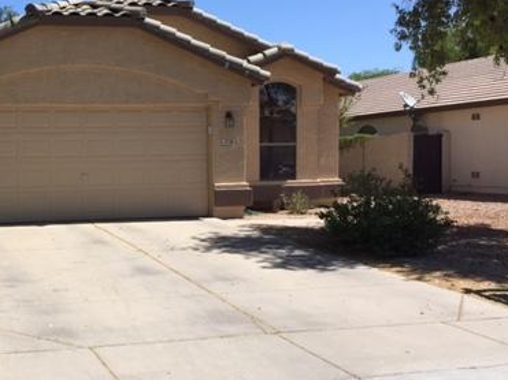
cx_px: 99
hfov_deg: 36.8
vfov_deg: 29.1
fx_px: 734
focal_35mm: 50
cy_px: 194
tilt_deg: -3.6
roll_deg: +1.8
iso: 32
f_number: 2.2
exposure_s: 1/1799
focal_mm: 4.15
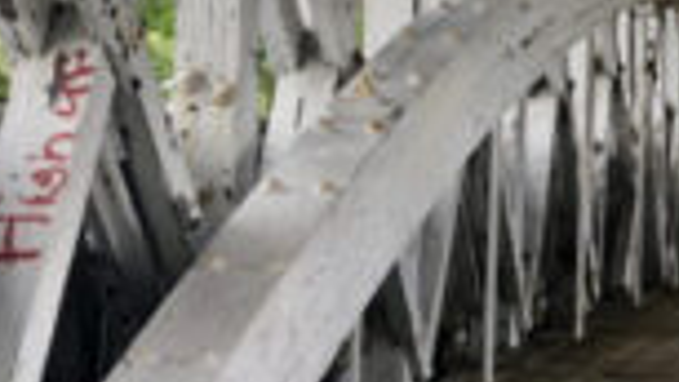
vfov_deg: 9.5
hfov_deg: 15.7
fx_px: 2304
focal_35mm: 128
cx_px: 959
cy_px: 133
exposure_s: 1/120
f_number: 1.8
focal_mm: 3.99
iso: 32
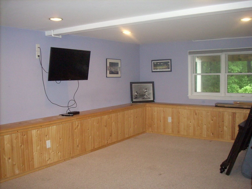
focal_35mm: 37
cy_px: 94
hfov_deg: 50.1
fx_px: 269
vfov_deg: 38.7
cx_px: 126
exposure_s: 1/60
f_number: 2.8
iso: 400
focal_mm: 6.2
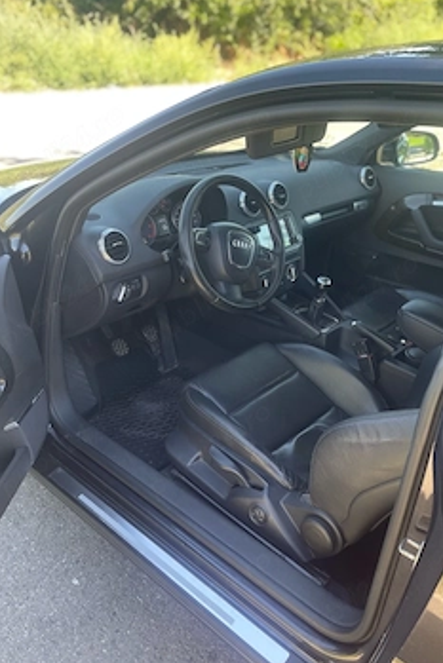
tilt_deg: -28.4
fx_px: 572
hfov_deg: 42.3
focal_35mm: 31
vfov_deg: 60.3
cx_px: 247
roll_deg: -2.5
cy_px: 325
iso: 40
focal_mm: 4.2
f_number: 1.6
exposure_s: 1/121
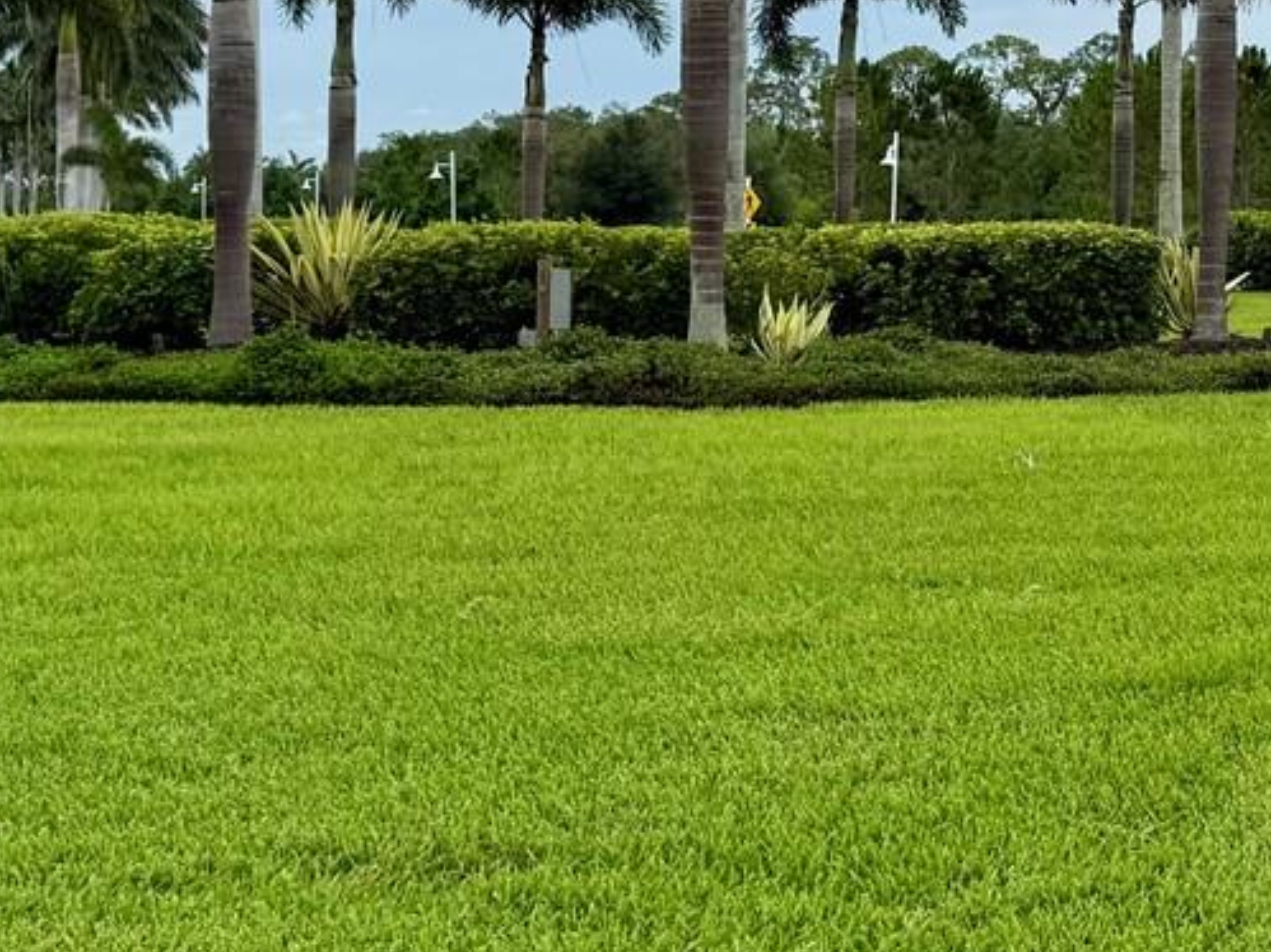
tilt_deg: +1.0
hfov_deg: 24.6
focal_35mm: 77
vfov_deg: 18.8
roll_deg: -0.4
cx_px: 1151
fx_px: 2827
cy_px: 89
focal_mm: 6.76
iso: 80
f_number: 1.78
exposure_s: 1/7092
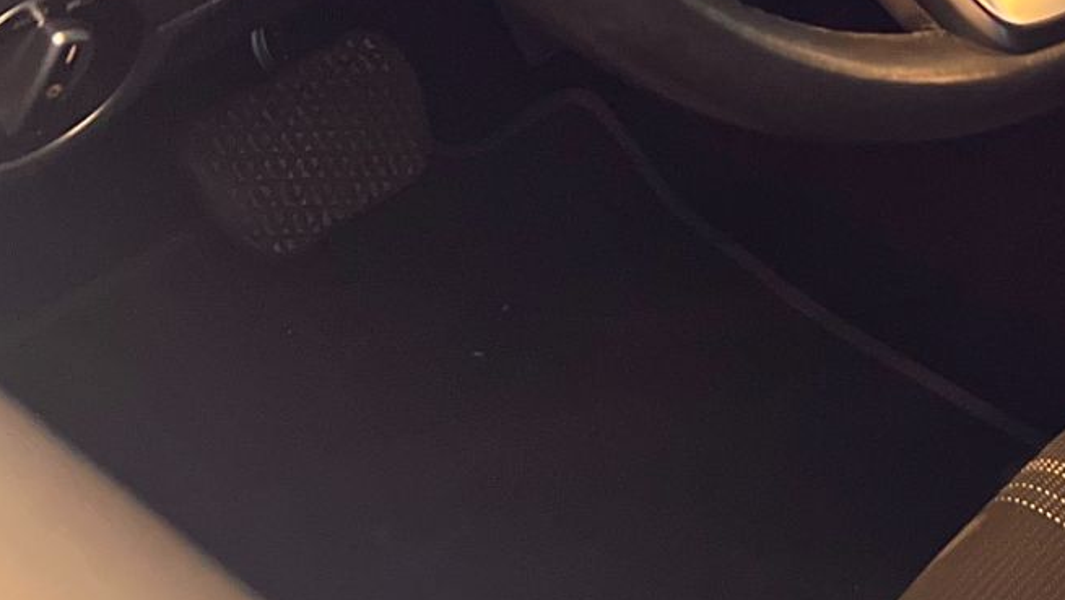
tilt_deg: -27.6
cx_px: 1502
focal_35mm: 83
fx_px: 2345
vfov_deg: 13.3
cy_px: -434
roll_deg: -1.9
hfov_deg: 22.1
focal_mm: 5.7
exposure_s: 1/40
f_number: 1.5
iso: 400
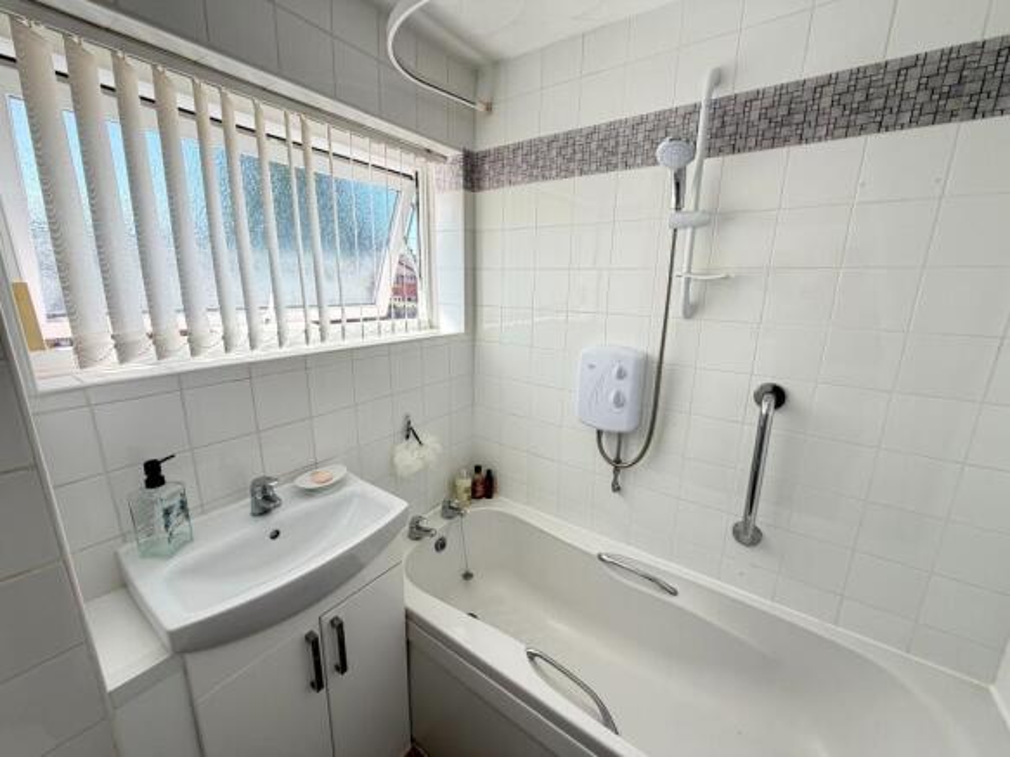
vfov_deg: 85.7
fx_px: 408
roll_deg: -1.1
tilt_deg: -14.5
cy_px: 378
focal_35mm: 14
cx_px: 505
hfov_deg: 102.1
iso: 125
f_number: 2.2
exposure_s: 1/121
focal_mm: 2.22
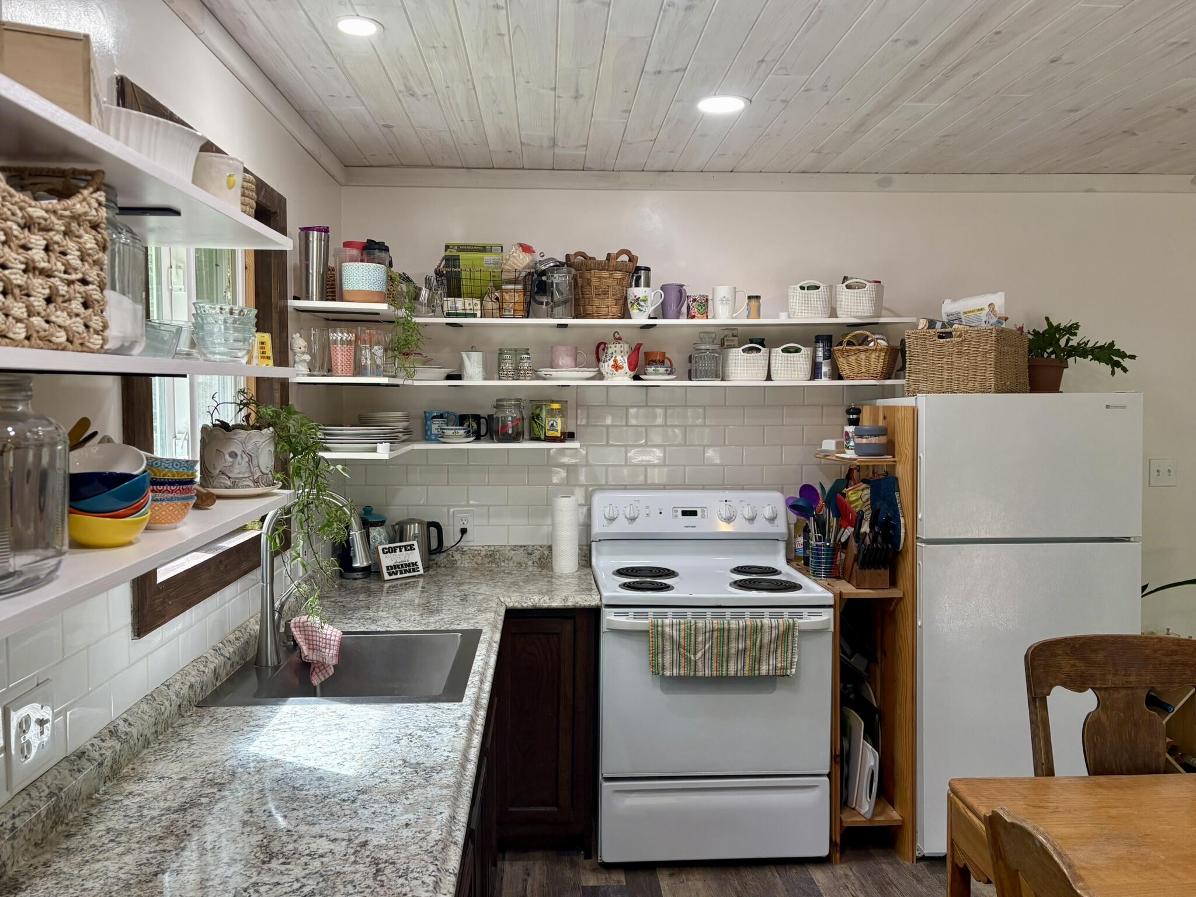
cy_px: 448
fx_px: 898
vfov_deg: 53.1
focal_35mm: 26
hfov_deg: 67.3
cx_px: 598
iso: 125
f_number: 1.6
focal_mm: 5.96
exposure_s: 1/188
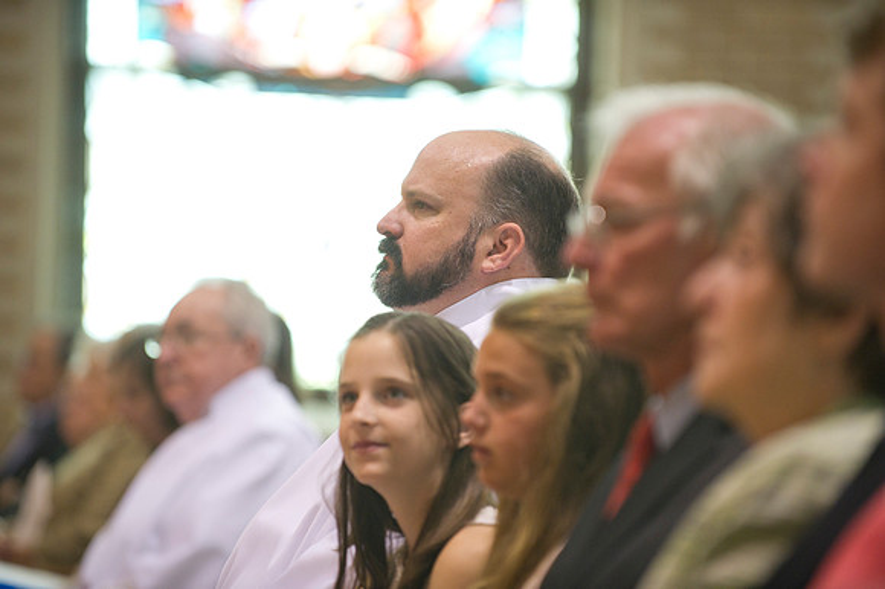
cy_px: 294
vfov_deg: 6.9
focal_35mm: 200
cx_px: 442
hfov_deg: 10.3
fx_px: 4914
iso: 2000
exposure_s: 1/100
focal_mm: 200
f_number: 2.8
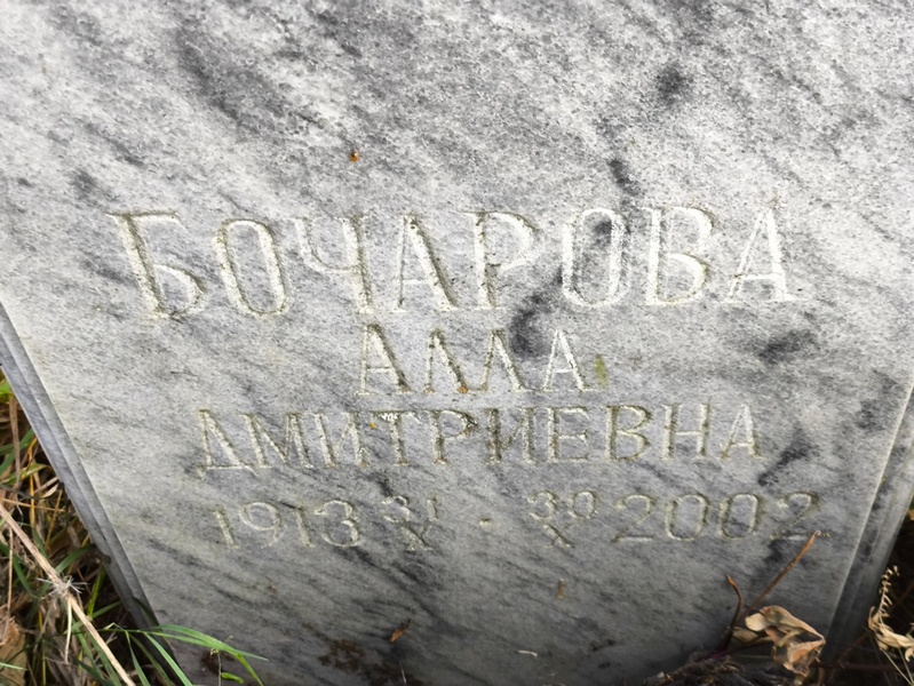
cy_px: 343
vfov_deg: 29.1
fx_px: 1321
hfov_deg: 38.2
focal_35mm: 50
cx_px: 457
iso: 64
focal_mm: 4.71
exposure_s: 1/60
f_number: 1.7
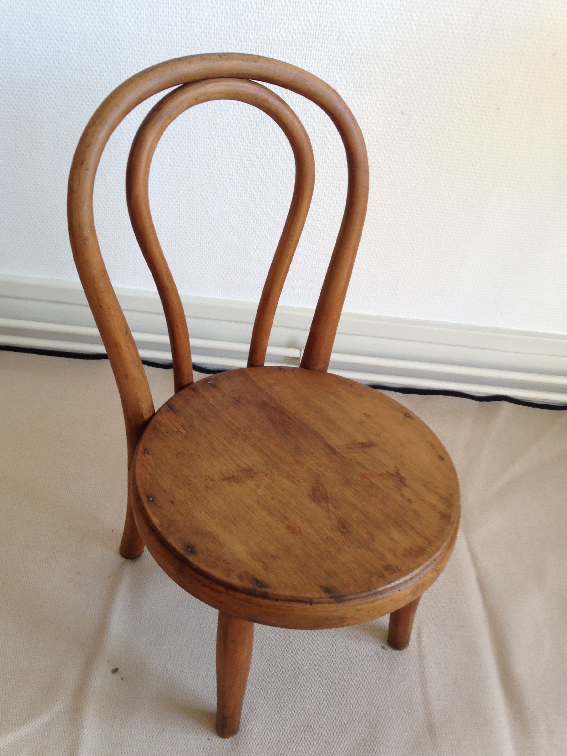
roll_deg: -6.2
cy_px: 383
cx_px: 280
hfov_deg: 41.8
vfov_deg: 54.0
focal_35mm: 34
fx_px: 743
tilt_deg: -39.0
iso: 64
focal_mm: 4.12
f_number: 2.4
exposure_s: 1/40
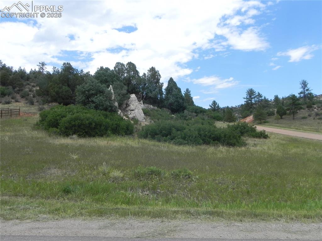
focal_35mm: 26
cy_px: 120
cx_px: 161
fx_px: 242
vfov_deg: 53.0
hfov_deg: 67.3
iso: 160
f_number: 7.1
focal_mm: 4.6
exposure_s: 1/342
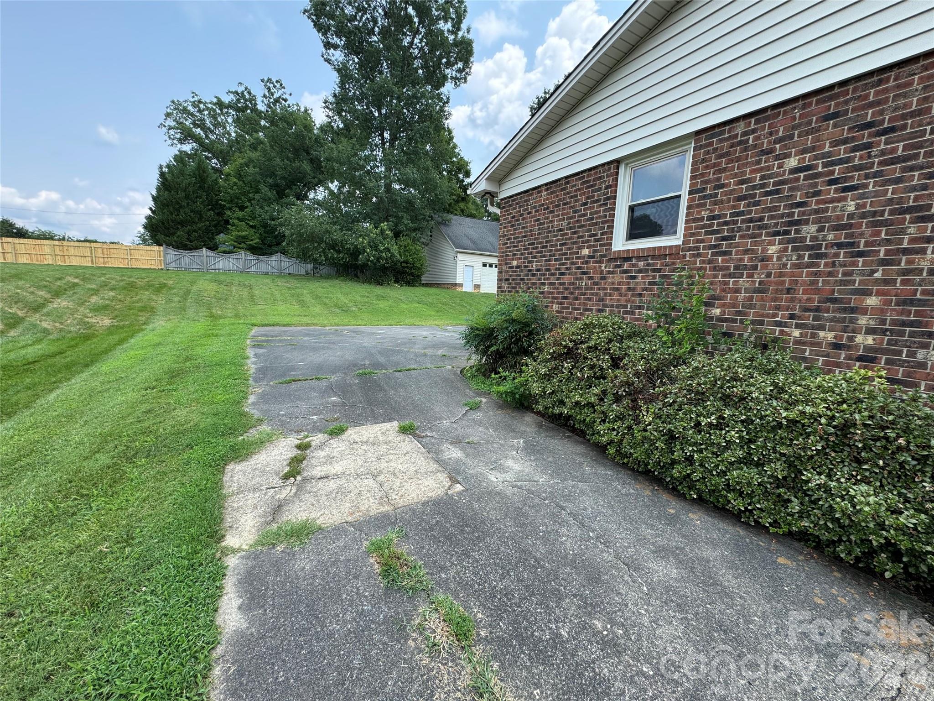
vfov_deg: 85.7
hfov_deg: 102.1
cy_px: 350
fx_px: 378
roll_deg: -2.7
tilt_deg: -8.9
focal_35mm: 14
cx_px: 467
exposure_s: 1/488
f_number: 2.2
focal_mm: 2.22
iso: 40
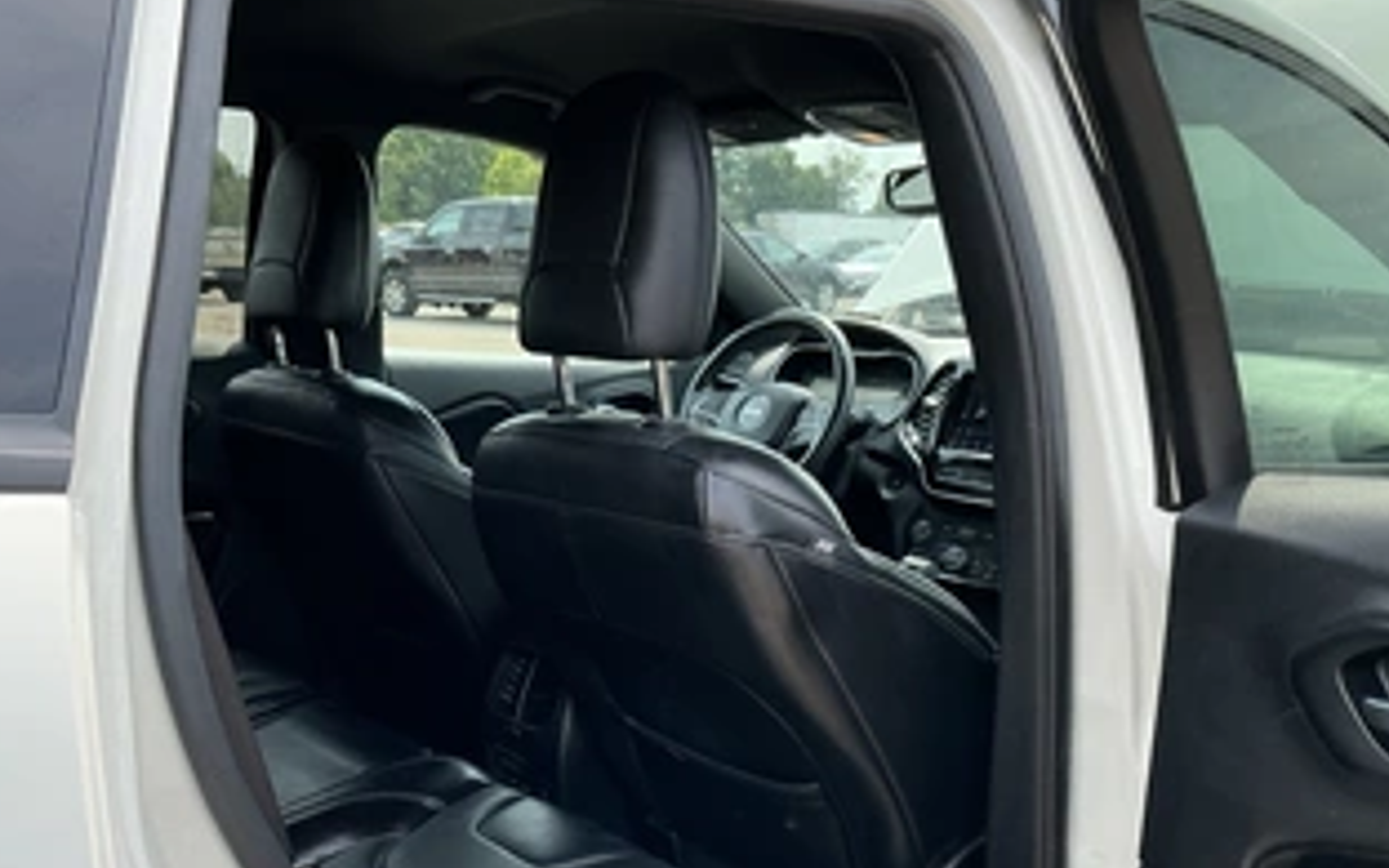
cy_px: 632
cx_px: 605
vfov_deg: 33.0
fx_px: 1438
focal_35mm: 38
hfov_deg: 51.4
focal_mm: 3
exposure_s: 1/389
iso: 25
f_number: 1.8
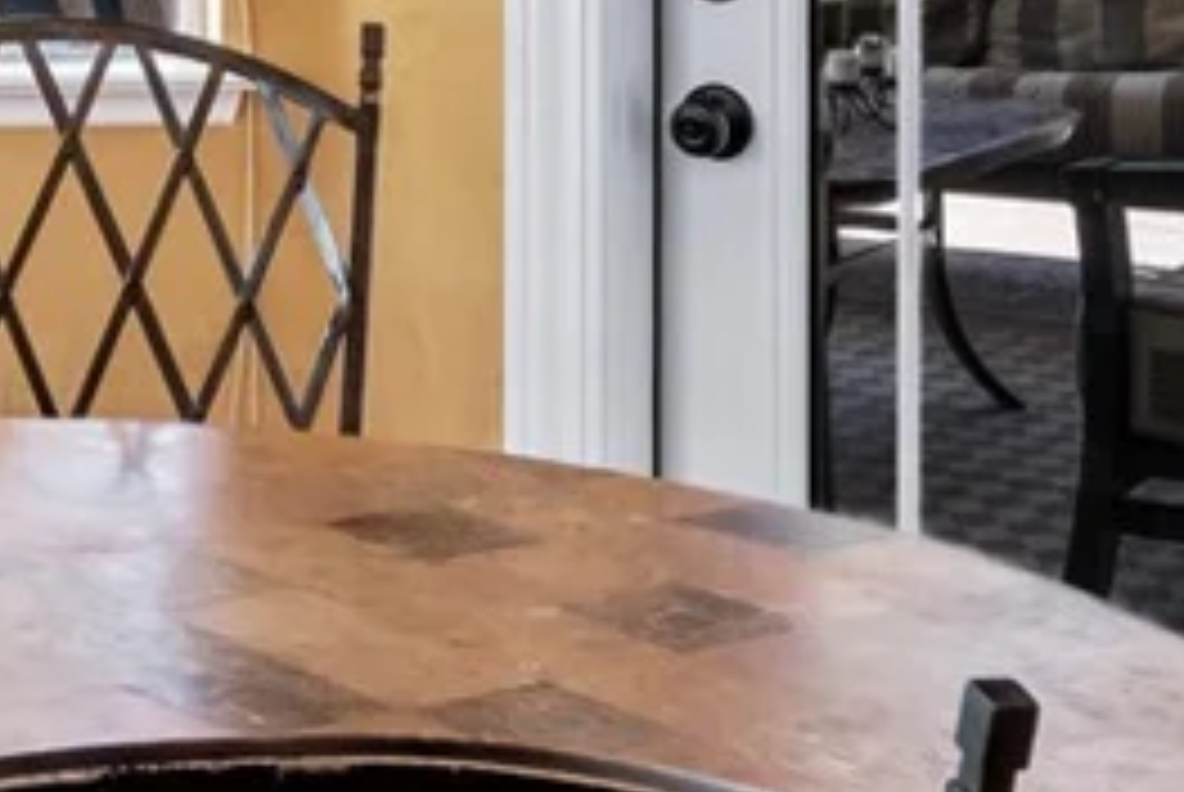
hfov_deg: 17.8
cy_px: -398
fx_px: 3457
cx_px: -473
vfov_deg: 12.4
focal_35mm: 105
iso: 400
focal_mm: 18
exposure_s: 1/4
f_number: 8
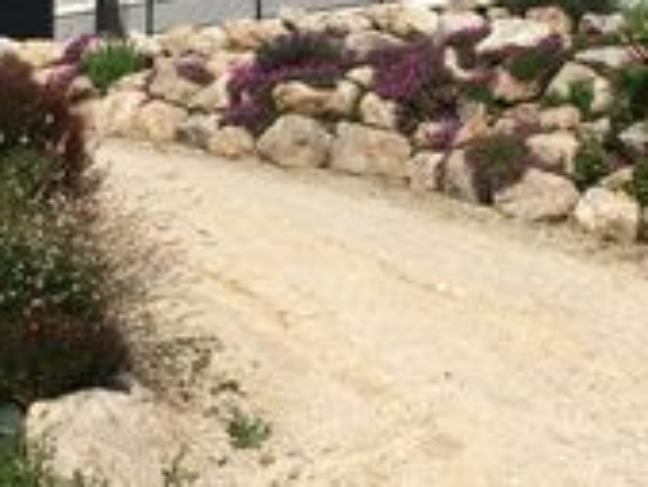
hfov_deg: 19.0
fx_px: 1929
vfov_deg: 14.2
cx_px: 391
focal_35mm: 103
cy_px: 38
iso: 25
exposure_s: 1/2564
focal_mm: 4.15
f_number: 2.2
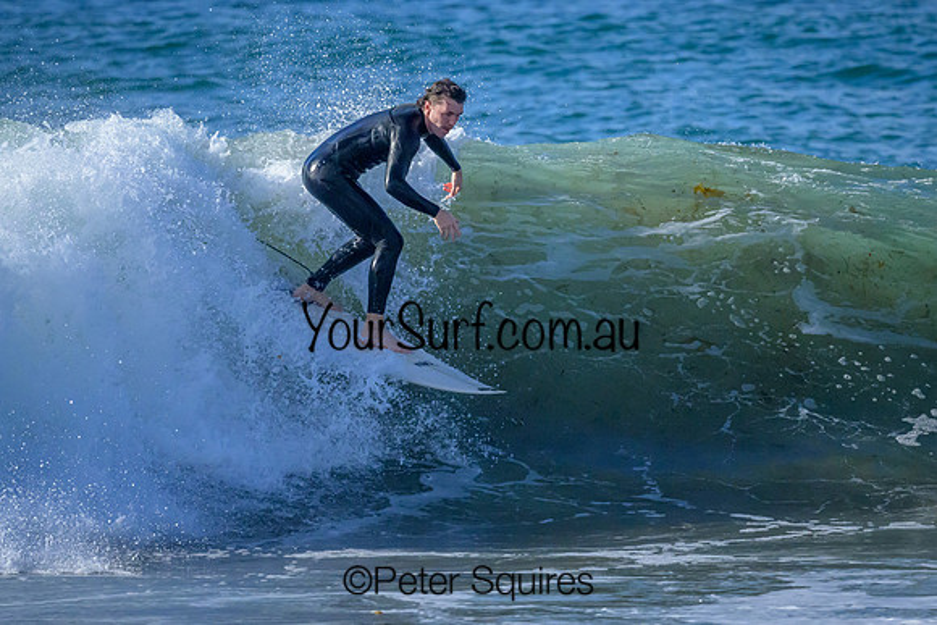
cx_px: 488
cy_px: 252
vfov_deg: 1.4
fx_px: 25627
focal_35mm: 984
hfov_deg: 2.1
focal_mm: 800
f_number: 6.3
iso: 5000
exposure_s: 1/2000
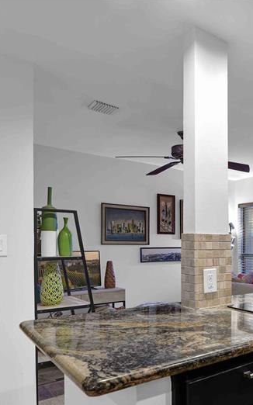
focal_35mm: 28
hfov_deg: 37.2
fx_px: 309
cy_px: 261
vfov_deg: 65.2
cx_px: 280
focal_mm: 14
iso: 100
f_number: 8
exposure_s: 1/1.67
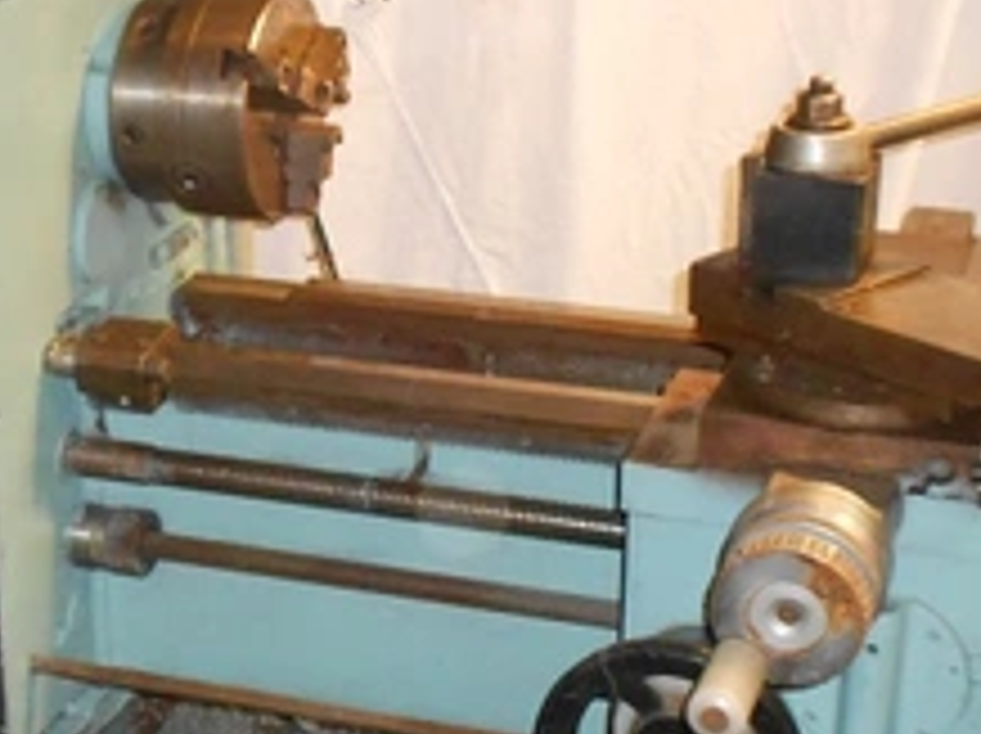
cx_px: 198
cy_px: 459
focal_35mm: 79
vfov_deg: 18.6
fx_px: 2236
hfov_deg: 24.4
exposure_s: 1/30
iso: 640
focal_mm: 7.7
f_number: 4.2
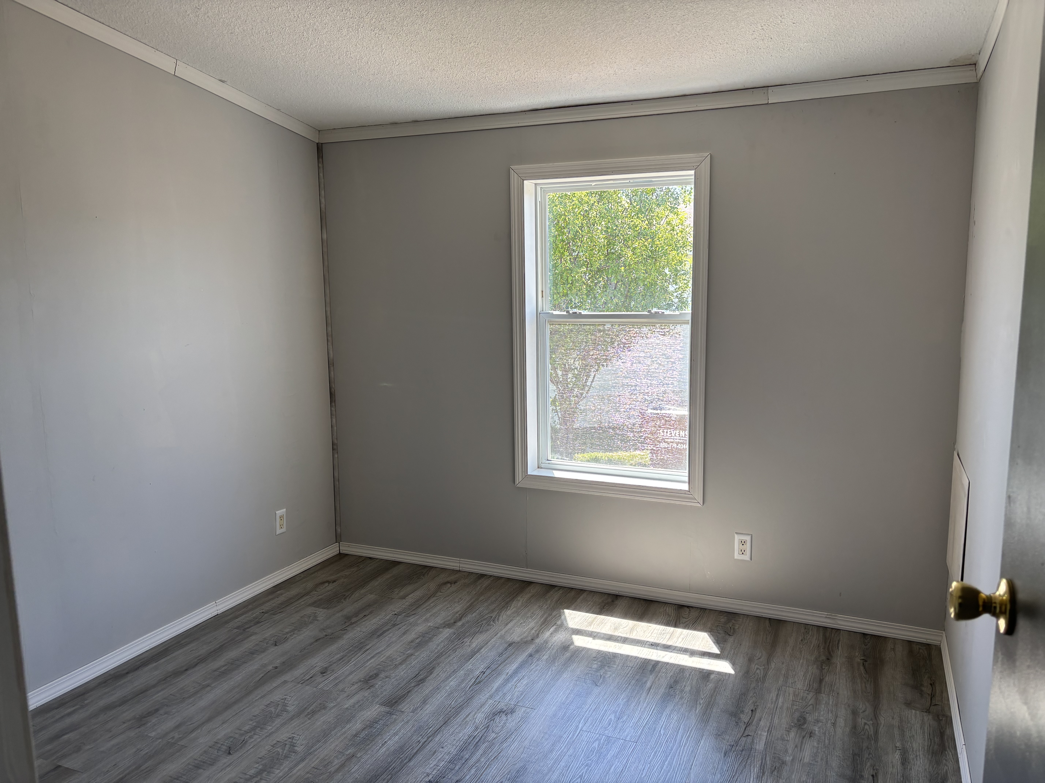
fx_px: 785
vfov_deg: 53.1
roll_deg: +0.7
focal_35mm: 26
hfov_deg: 67.3
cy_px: 392
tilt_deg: -9.4
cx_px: 522
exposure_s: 1/166
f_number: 1.6
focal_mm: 5.96
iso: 64
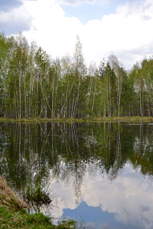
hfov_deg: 27.0
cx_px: 76
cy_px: 114
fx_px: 318
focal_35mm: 50
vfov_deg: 39.6
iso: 100
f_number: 9
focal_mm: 50
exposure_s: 1/100
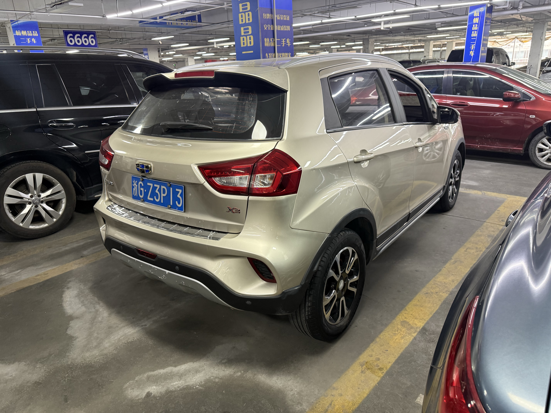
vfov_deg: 56.8
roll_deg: +3.1
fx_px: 382
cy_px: 206
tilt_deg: -18.9
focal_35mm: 24
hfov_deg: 71.6
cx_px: 276
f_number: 1.78
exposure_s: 1/60
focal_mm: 6.76
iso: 250
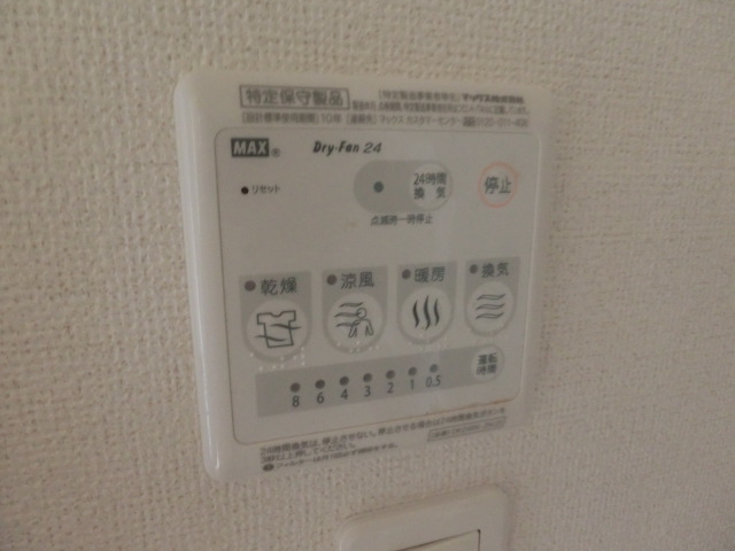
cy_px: 276
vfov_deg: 56.8
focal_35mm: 24
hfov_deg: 71.6
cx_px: 368
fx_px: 510
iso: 800
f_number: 3
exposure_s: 1/15
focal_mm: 4.24
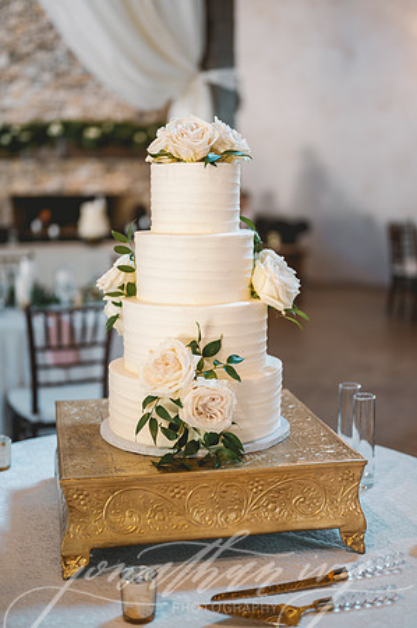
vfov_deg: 39.6
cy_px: 314
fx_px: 871
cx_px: 208
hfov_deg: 26.9
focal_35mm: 50
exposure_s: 1/60
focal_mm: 50
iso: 160
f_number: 1.8
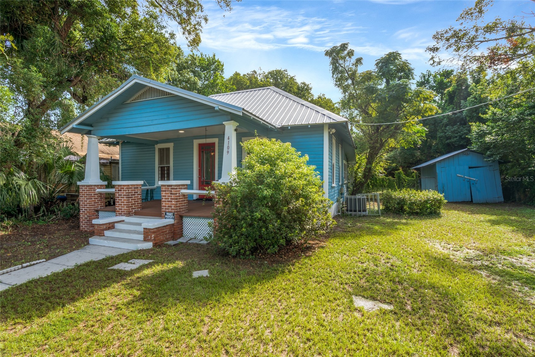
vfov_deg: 73.7
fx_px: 238
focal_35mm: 16
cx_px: 268
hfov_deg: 96.7
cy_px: 178
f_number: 16
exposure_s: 1/20
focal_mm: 16
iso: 100
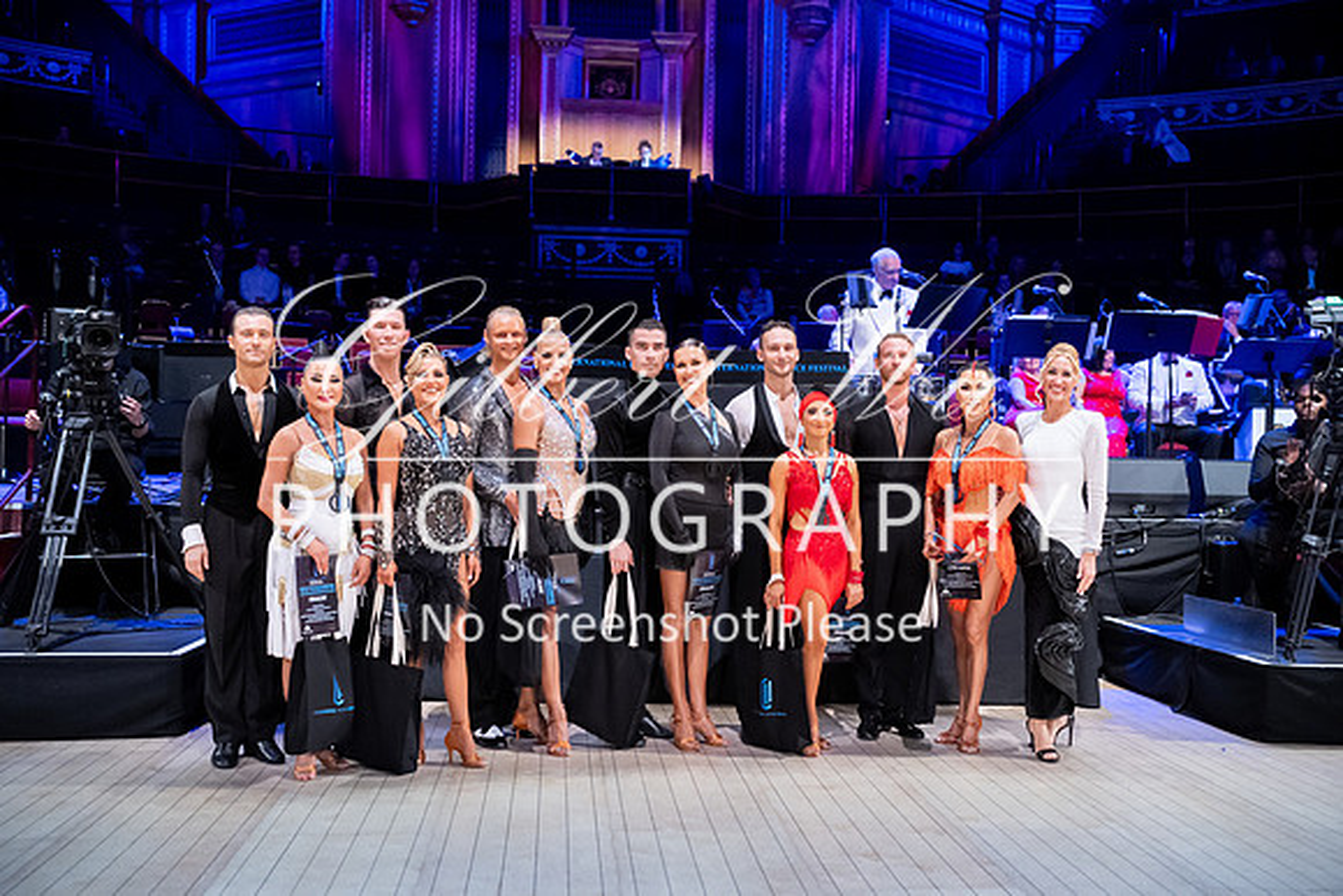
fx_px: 1306
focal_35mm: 35
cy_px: 448
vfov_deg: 37.9
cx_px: 672
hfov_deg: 54.4
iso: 4000
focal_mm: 35
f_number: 3.2
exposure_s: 1/400
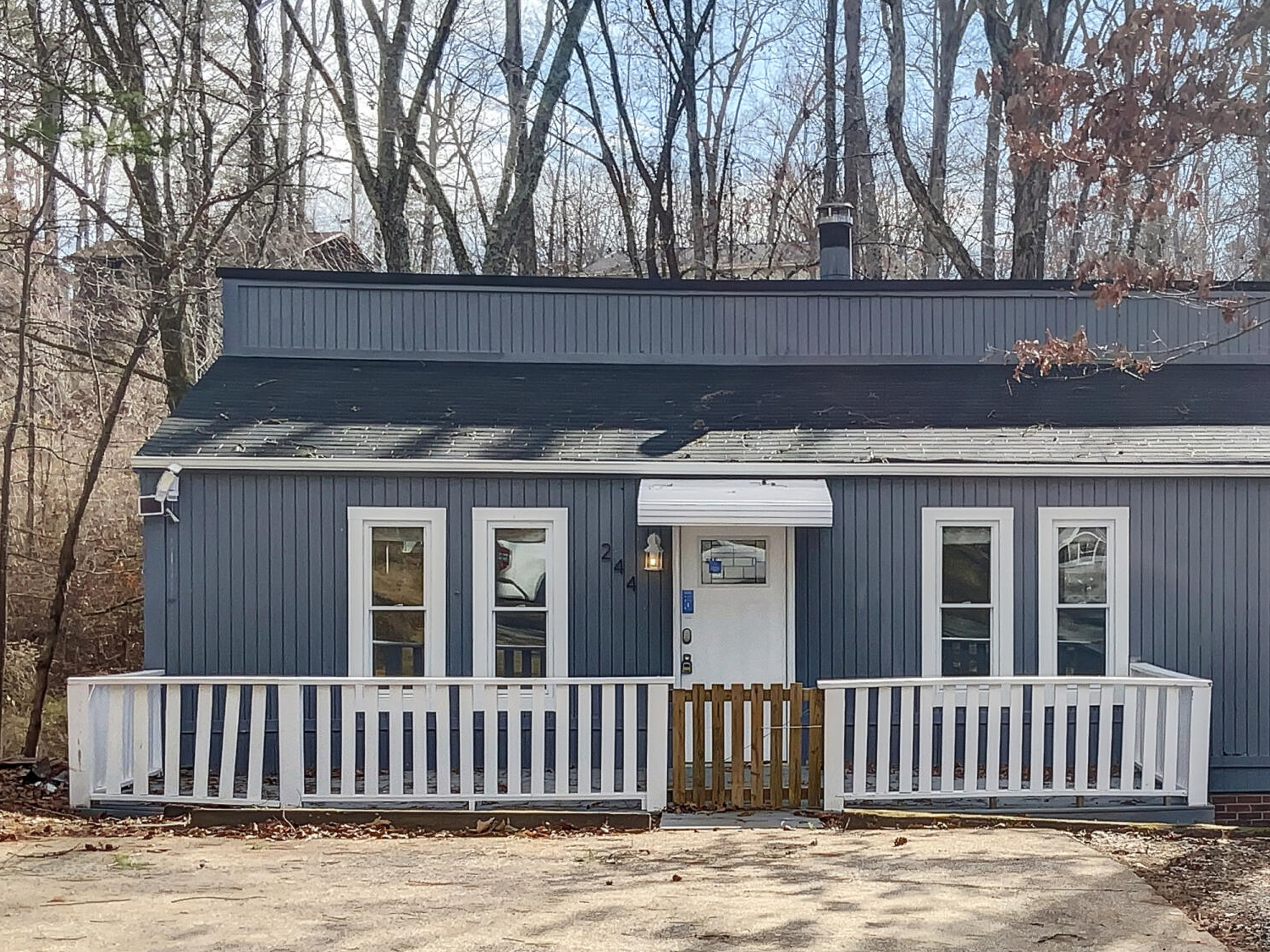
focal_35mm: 58
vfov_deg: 25.1
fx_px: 2128
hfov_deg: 32.8
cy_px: 605
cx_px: 886
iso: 16
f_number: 1.8
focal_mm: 3
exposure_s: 1/1168
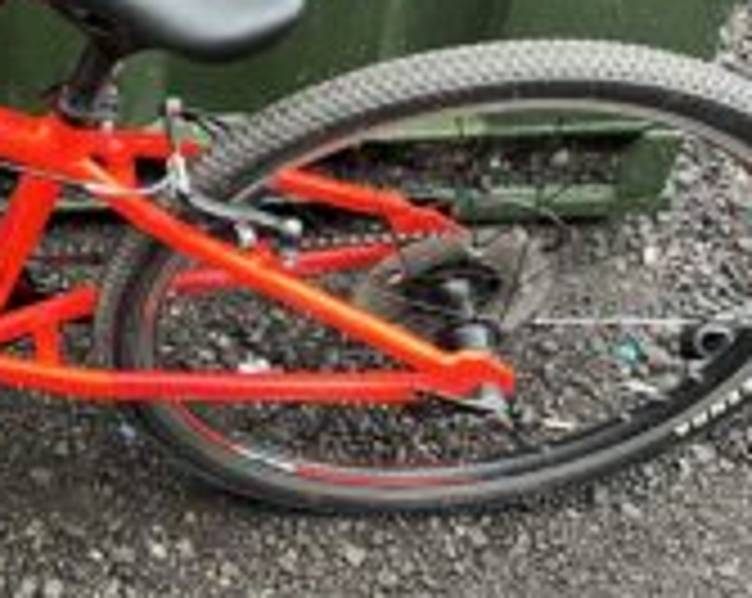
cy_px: 27
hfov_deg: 23.9
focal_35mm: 73
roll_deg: +7.7
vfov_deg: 20.4
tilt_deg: -44.2
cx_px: -135
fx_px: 1622
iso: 125
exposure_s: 1/71
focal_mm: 5.1
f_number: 1.6
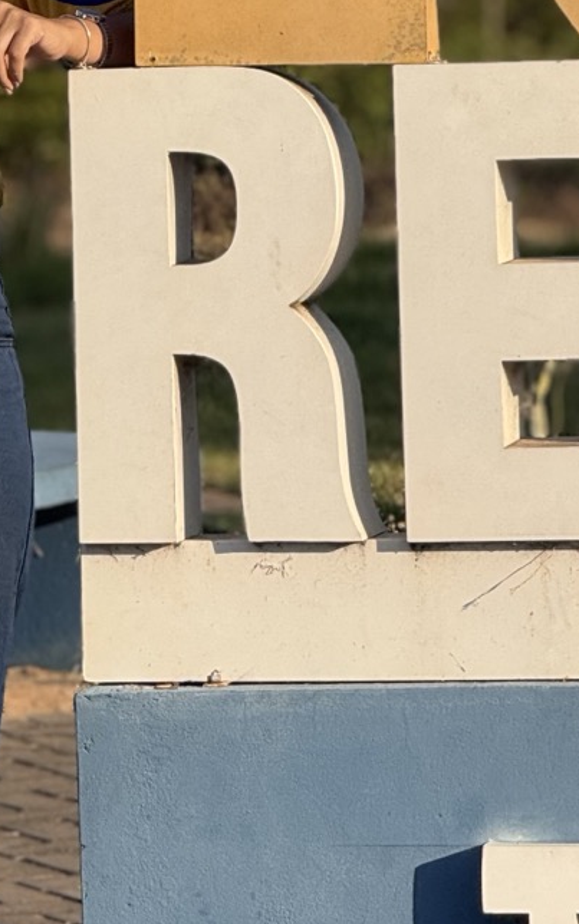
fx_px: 7971
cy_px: 227
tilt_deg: +0.3
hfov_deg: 4.2
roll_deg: +0.2
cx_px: -101
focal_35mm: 316
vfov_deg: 6.6
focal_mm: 15.66
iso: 50
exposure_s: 1/1342
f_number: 2.8
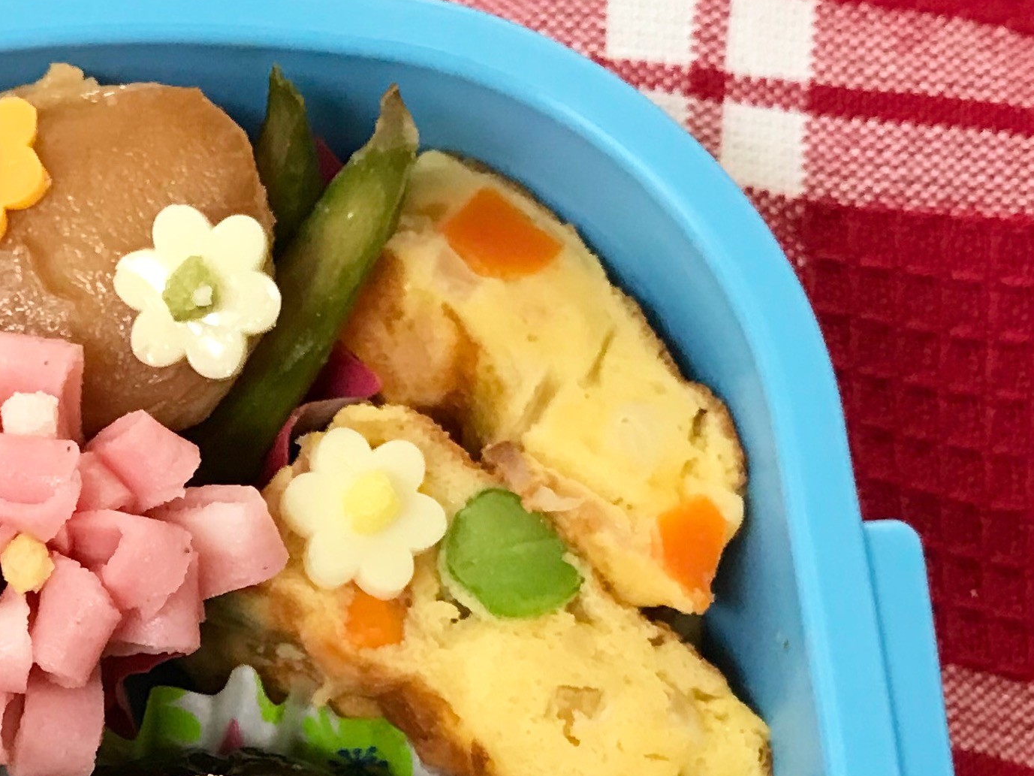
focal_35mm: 82
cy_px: 996
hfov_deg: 23.5
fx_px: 2450
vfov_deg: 17.0
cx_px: 216
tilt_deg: -78.6
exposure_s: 1/15
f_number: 1.8
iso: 40
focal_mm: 3.99
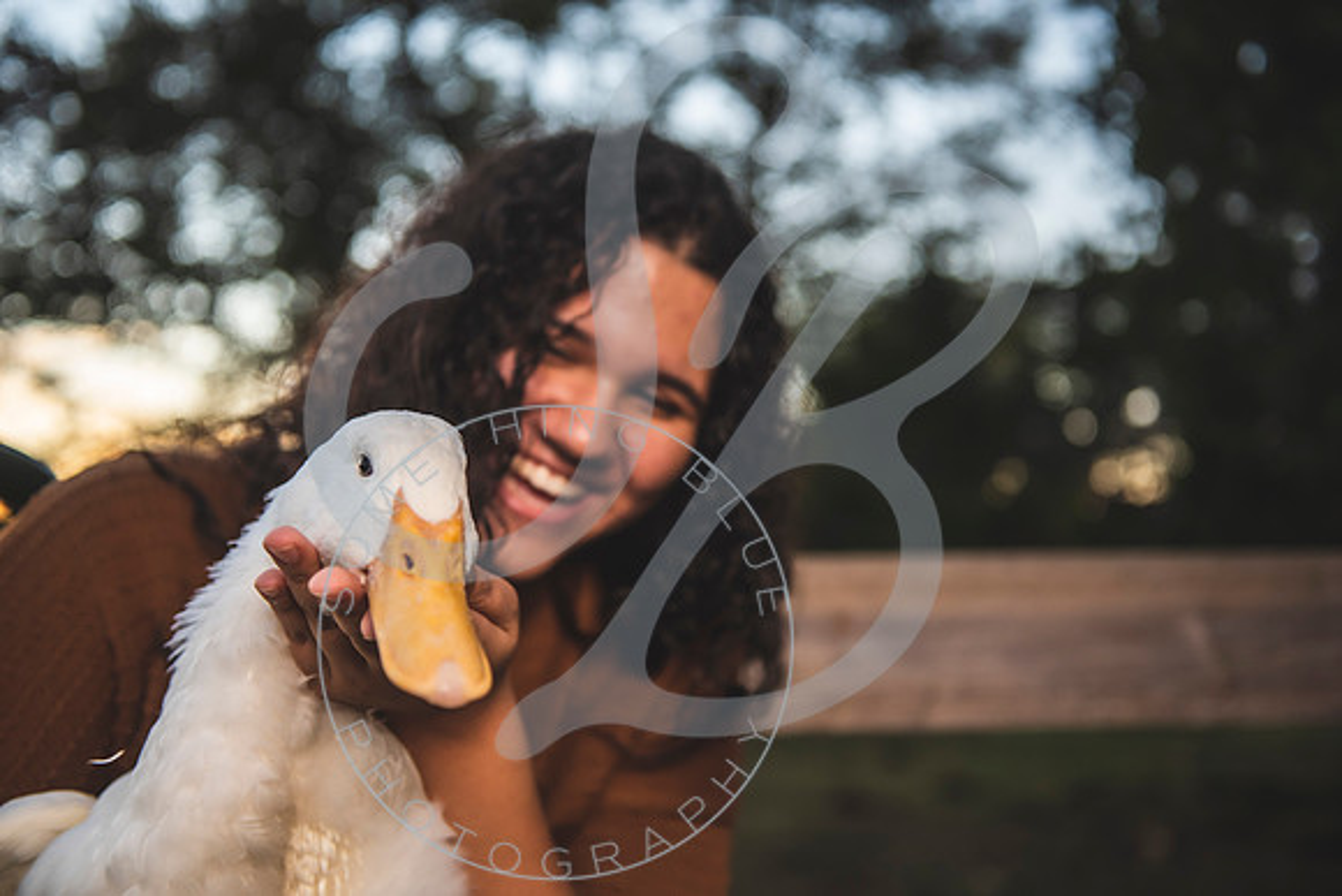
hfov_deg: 46.4
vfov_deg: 31.9
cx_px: 671
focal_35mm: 42
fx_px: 1566
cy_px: 448
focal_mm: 42
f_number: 2.8
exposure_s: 1/320
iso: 400
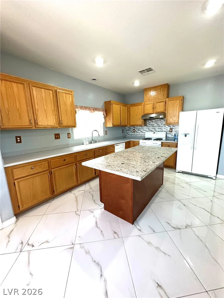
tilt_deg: -9.8
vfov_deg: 102.1
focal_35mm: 14
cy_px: 149
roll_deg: +1.4
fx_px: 121
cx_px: 112
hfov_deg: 85.7
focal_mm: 2.22
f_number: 2.2
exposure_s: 1/120
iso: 250
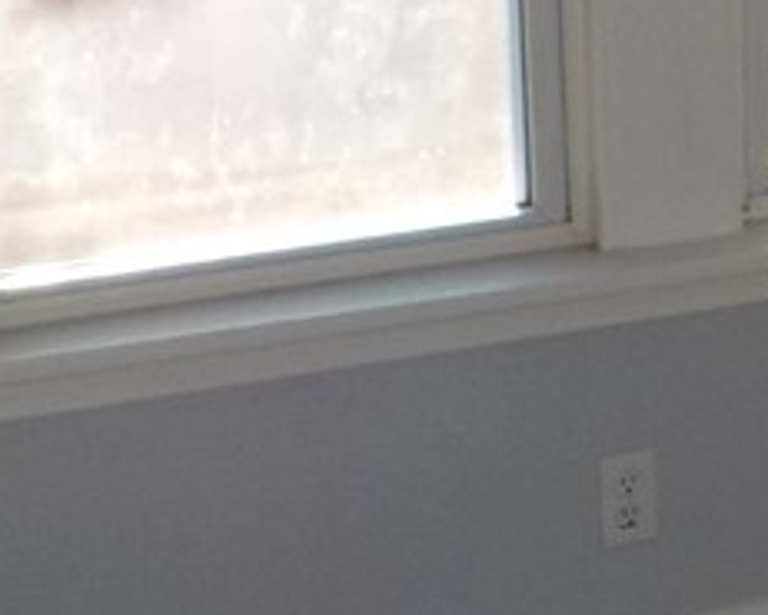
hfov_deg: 13.1
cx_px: 1456
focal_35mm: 130
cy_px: -66
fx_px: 2956
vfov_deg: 11.7
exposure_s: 1/160
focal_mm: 4.1
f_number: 3.3
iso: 125
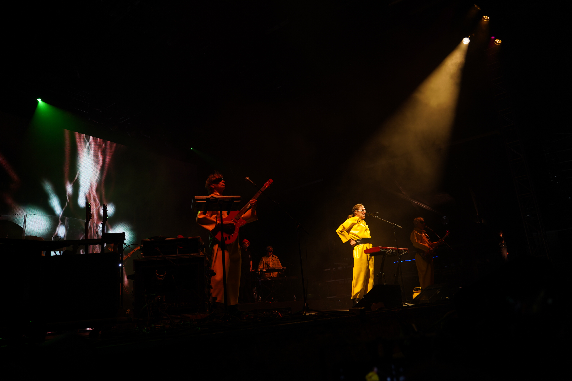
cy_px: 190
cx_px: 286
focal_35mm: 26
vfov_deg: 49.6
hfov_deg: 69.4
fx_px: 413
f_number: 4
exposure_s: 1/60
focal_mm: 26
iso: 160
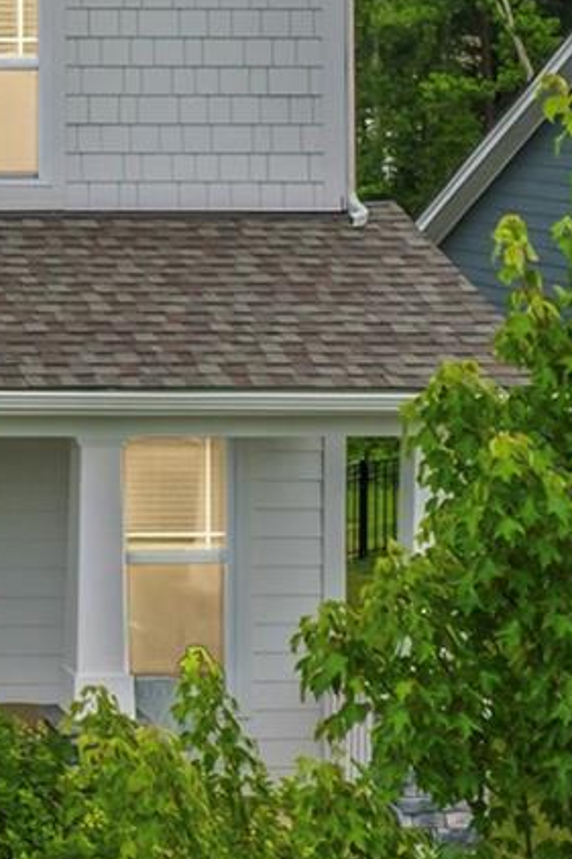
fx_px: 2886
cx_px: -613
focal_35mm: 121
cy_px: 56
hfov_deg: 10.3
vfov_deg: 16.7
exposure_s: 1/1000
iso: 100
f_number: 2.8
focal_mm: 12.29
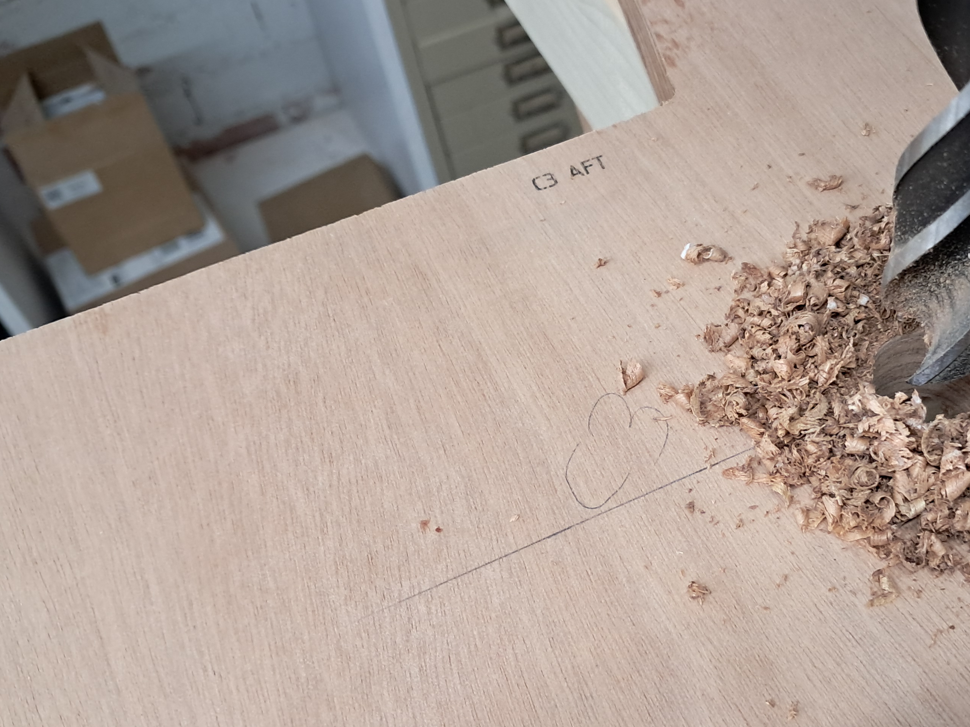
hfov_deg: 43.0
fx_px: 1205
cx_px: 678
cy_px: 401
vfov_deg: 33.6
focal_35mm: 43
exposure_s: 1/50
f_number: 1.8
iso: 500
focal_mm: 4
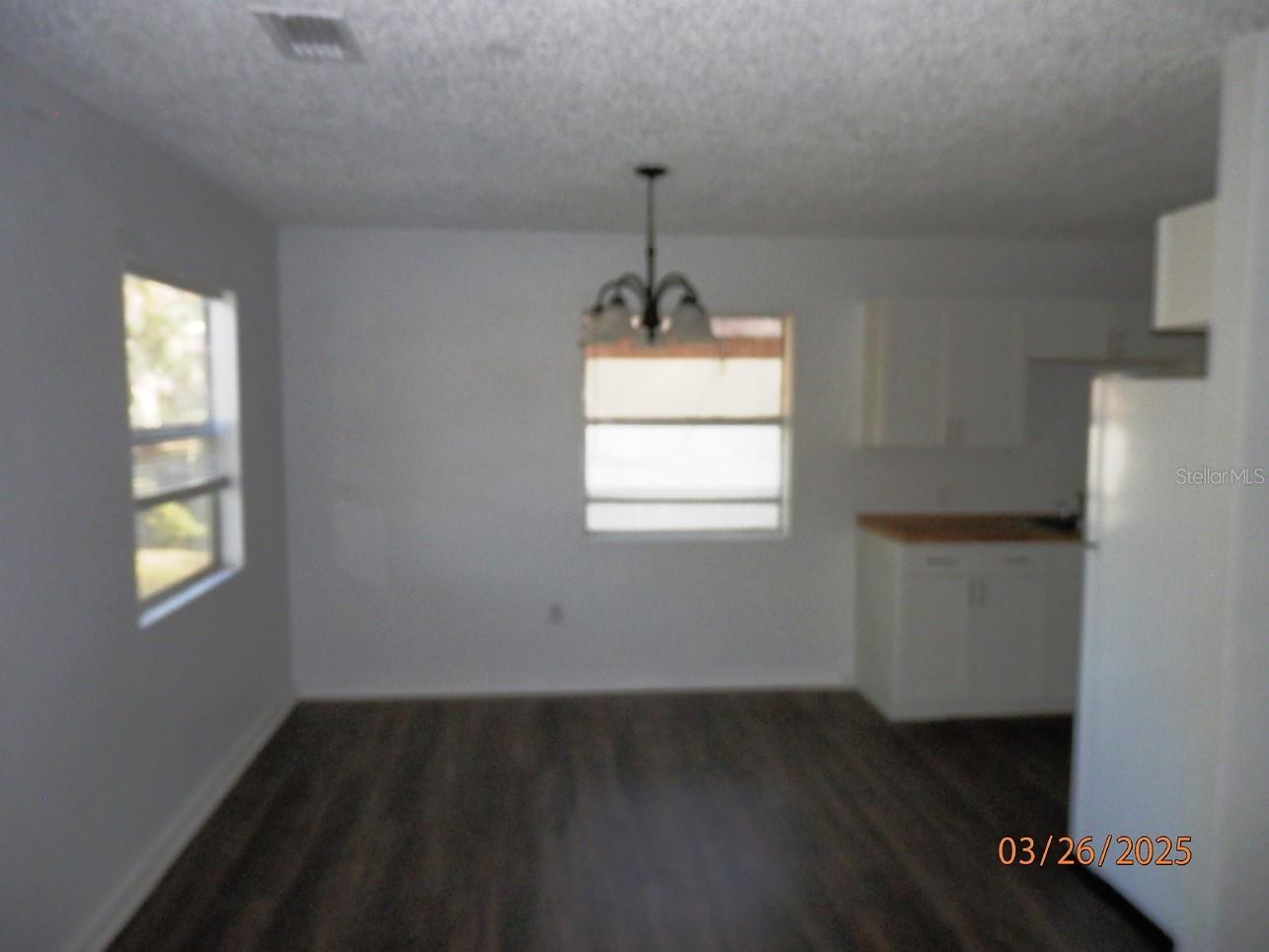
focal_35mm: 25
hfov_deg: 69.4
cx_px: 634
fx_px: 917
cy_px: 476
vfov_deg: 54.9
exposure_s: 1/30
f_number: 8.7
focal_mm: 4.5
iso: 320
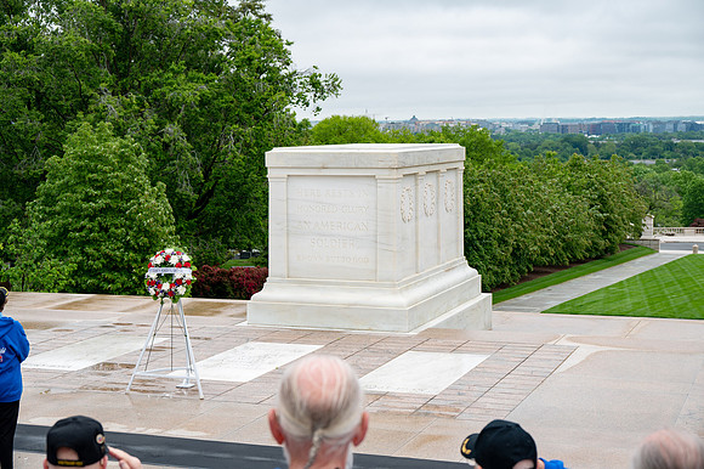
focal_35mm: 62
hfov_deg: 32.4
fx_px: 1212
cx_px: 352
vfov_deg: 21.9
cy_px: 234
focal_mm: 62
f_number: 6.3
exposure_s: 1/100
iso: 100
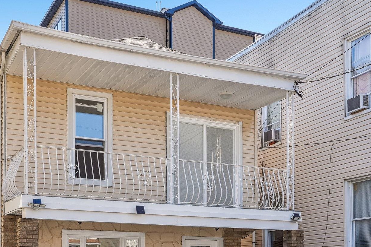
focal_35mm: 50
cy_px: 206
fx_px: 515
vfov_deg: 26.4
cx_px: 138
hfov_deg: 39.3
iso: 125
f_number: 8
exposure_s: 1/250
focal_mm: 30
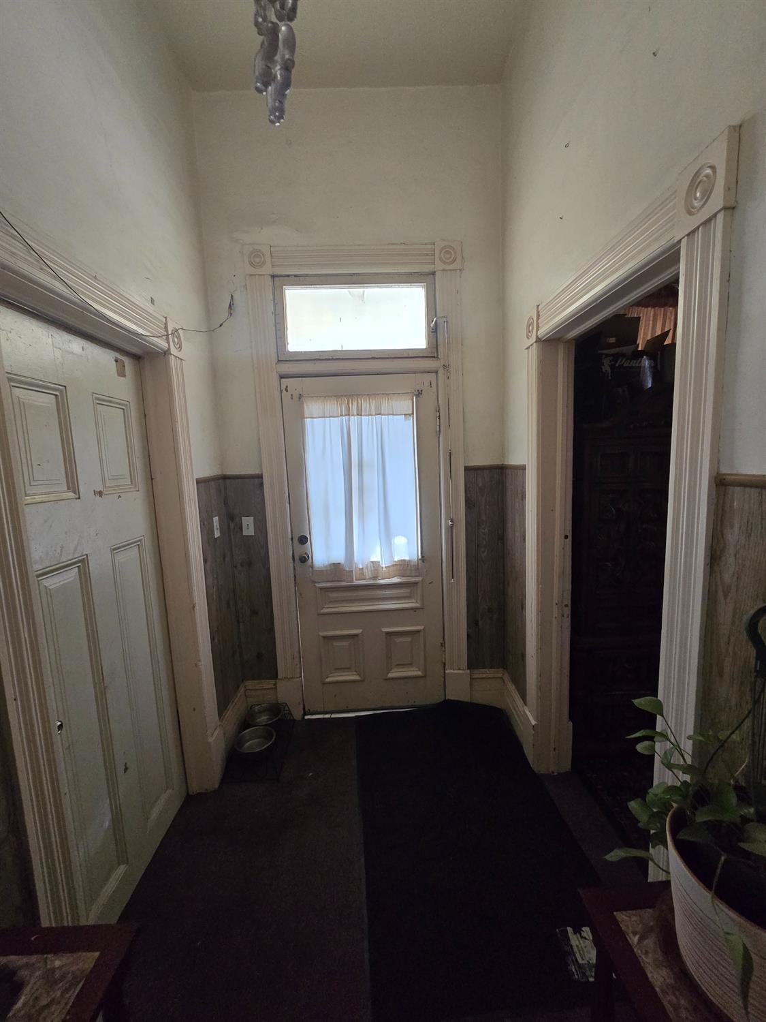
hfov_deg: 89.9
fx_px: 384
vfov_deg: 106.2
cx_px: 383
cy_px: 511
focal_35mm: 13
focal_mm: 2.2
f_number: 2.2
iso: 640
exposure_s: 1/60
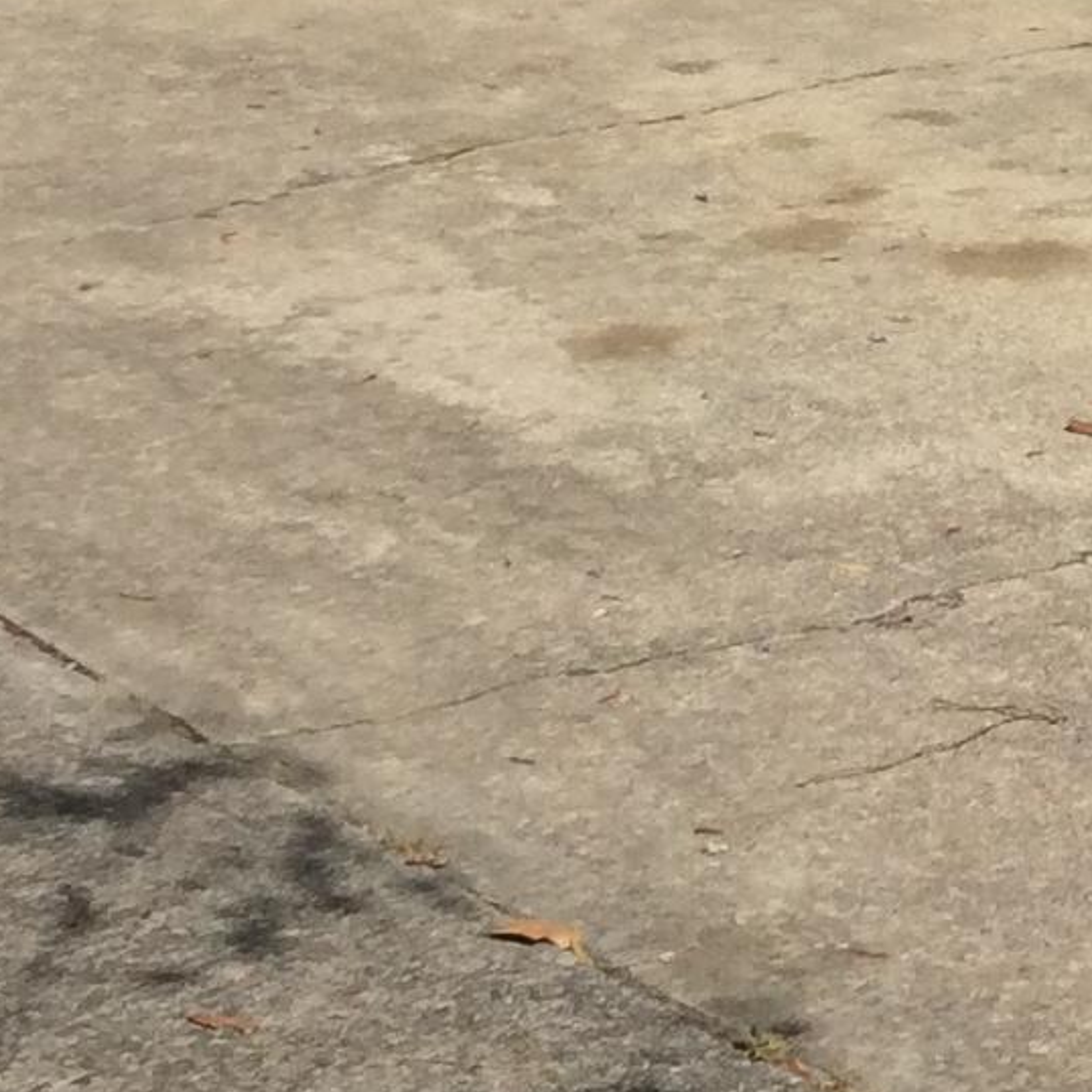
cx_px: 1094
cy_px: -688
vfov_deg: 12.1
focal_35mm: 136
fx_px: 4854
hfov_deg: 12.7
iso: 32
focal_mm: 3.3
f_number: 2.4
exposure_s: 1/2725
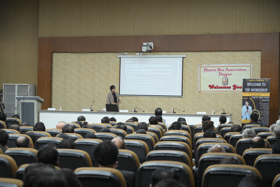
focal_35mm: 70
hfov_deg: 28.9
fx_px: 544
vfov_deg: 19.4
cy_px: 94
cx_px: 140
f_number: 4
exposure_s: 1/100
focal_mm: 70
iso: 4000
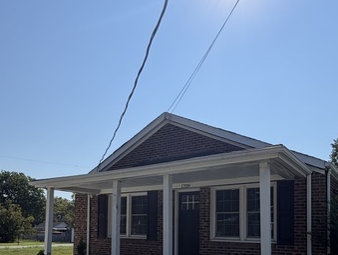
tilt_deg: +4.8
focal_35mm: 33
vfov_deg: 41.1
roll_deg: -0.6
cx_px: 164
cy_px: 207
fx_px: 323
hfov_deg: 55.3
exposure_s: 1/1497
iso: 20
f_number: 2.2
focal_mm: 2.22
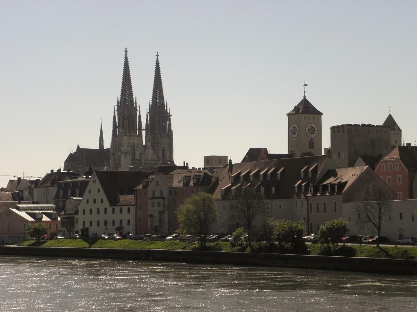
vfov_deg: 18.0
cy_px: 156
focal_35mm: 82
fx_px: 988
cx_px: 208
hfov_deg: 23.8
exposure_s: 1/500
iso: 64
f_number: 5.6
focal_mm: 14.68
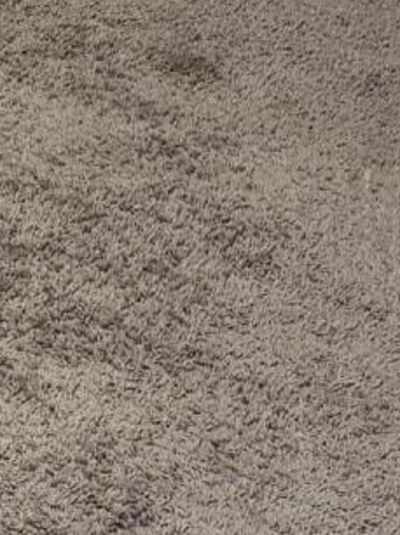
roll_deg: -0.2
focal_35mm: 157
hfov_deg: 8.9
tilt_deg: -12.2
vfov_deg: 11.0
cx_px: -403
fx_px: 2422
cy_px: -666
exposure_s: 1/120
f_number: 1.78
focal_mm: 6.86
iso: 200
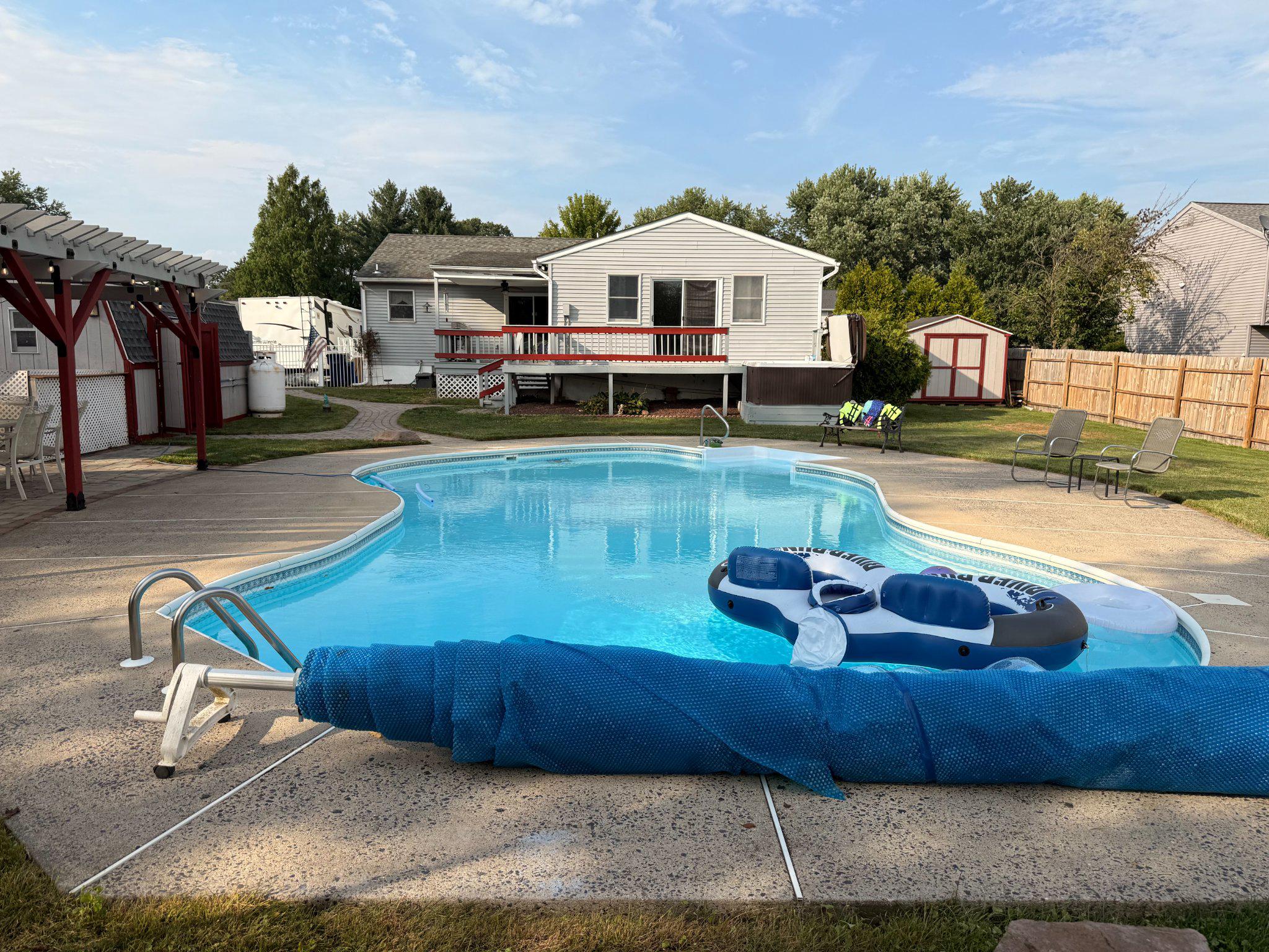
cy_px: 476
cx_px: 634
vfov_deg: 56.8
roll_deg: -0.5
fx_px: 880
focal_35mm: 24
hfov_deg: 71.6
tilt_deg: -7.6
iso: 80
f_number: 1.78
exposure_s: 1/3584
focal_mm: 6.76
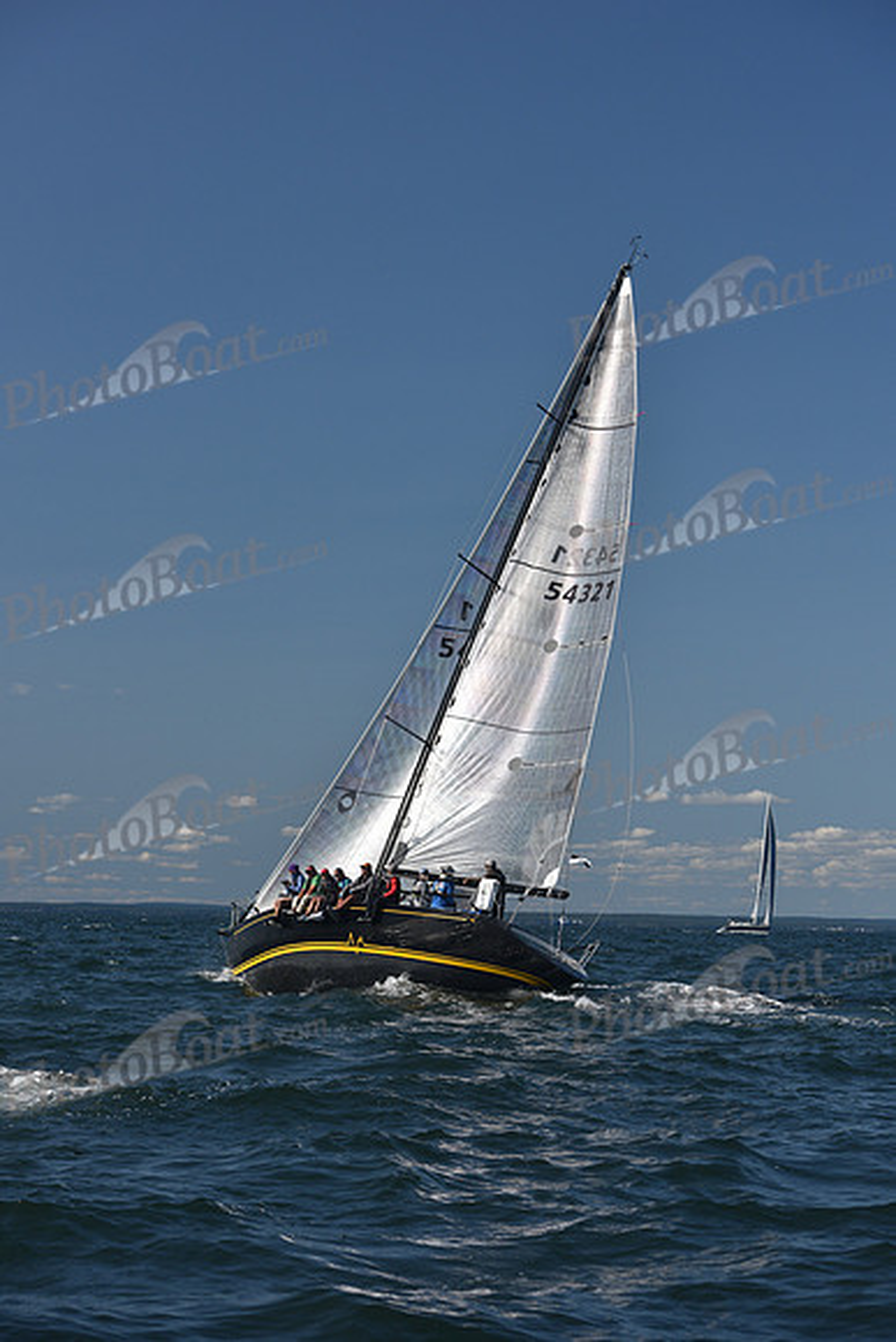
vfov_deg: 28.8
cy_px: 671
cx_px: 448
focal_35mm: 70
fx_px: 2612
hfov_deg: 19.5
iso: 250
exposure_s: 1/800
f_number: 6.3
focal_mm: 70
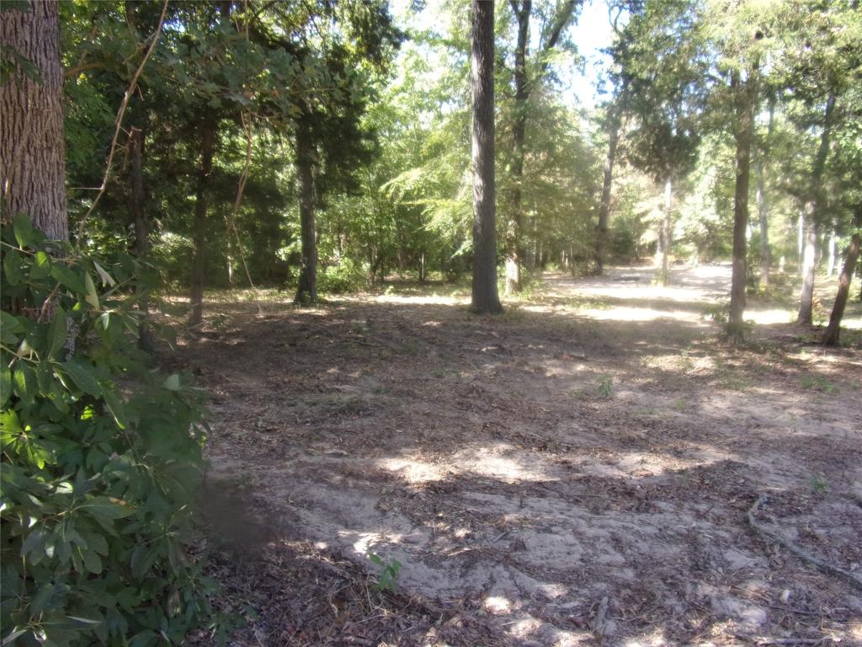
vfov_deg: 56.8
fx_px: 598
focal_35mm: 24
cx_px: 431
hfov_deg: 71.6
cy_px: 324
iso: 80
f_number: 3.3
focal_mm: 4.3
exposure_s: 1/75
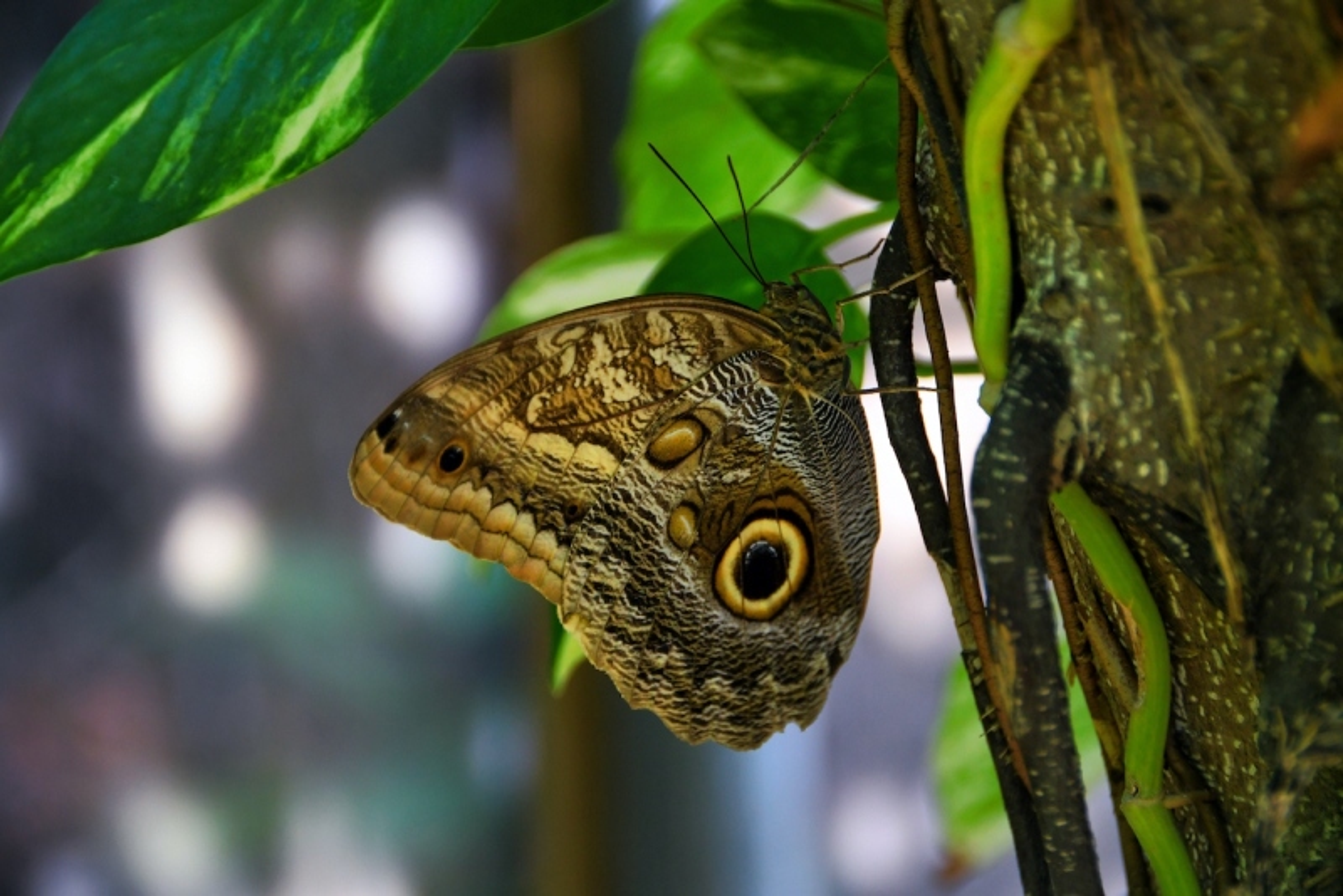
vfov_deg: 9.9
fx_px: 5150
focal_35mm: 138
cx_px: 672
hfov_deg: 14.9
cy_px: 448
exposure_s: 1/60
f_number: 5.6
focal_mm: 92
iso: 1250
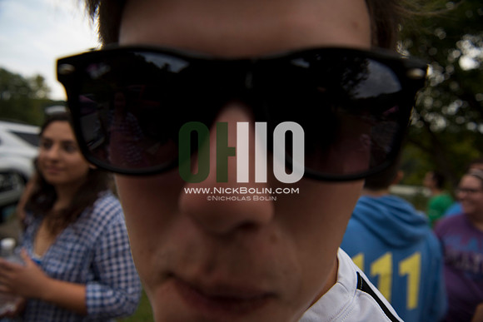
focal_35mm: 24
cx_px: 242
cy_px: 161
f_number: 5
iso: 640
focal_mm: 24
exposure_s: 1/1250
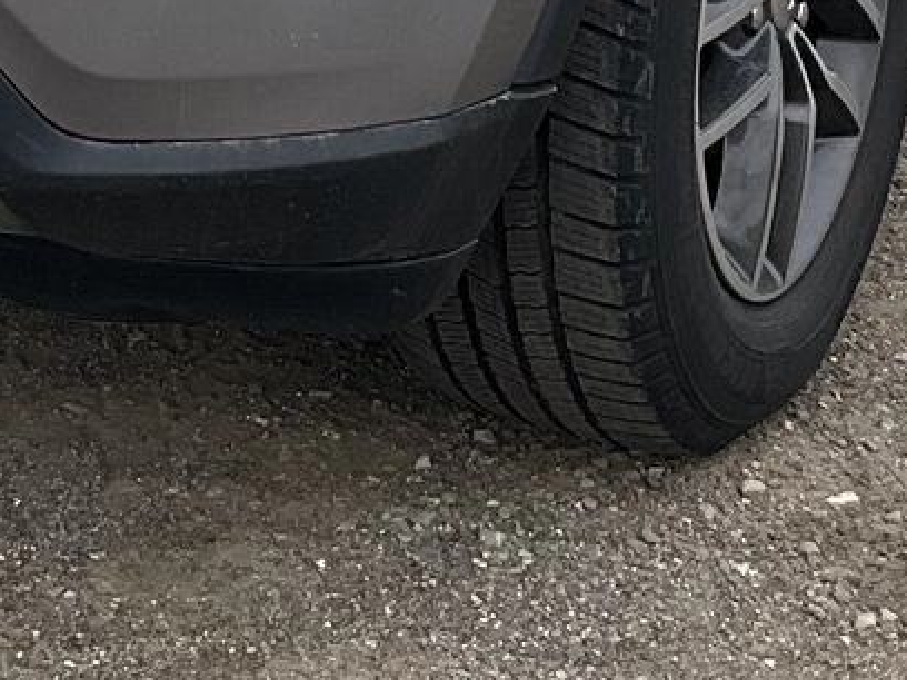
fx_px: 3721
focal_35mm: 142
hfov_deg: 13.8
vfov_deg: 10.0
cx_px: 87
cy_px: -456
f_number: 1.8
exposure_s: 1/1912
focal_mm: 3
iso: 25
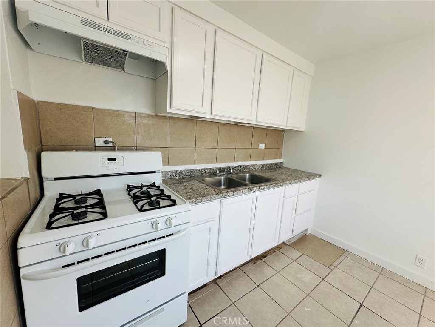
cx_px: 218
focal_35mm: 14
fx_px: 176
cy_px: 164
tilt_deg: -8.0
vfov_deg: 85.7
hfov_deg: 102.1
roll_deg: -3.4
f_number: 2.2
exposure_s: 1/120
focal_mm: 2.22
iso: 80
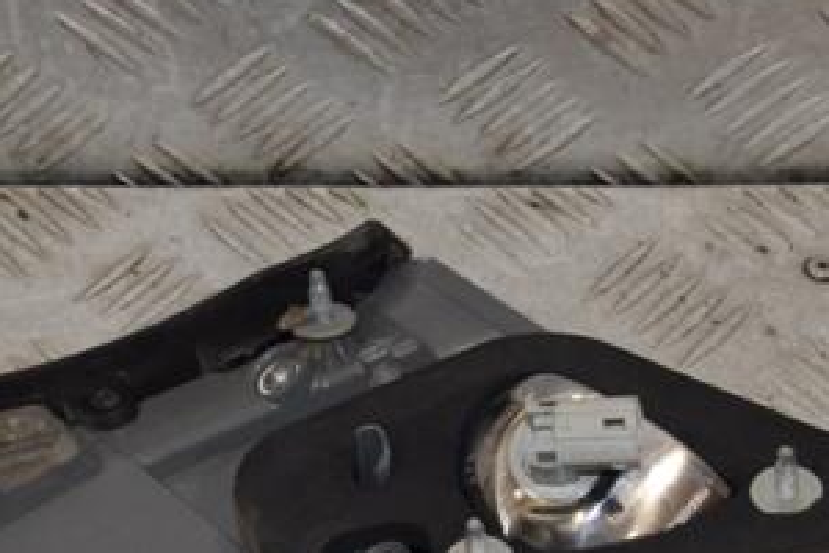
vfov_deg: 10.1
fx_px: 3109
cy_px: 520
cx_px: 340
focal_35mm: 135
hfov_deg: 15.2
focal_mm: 45
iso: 800
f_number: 9
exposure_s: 1/200
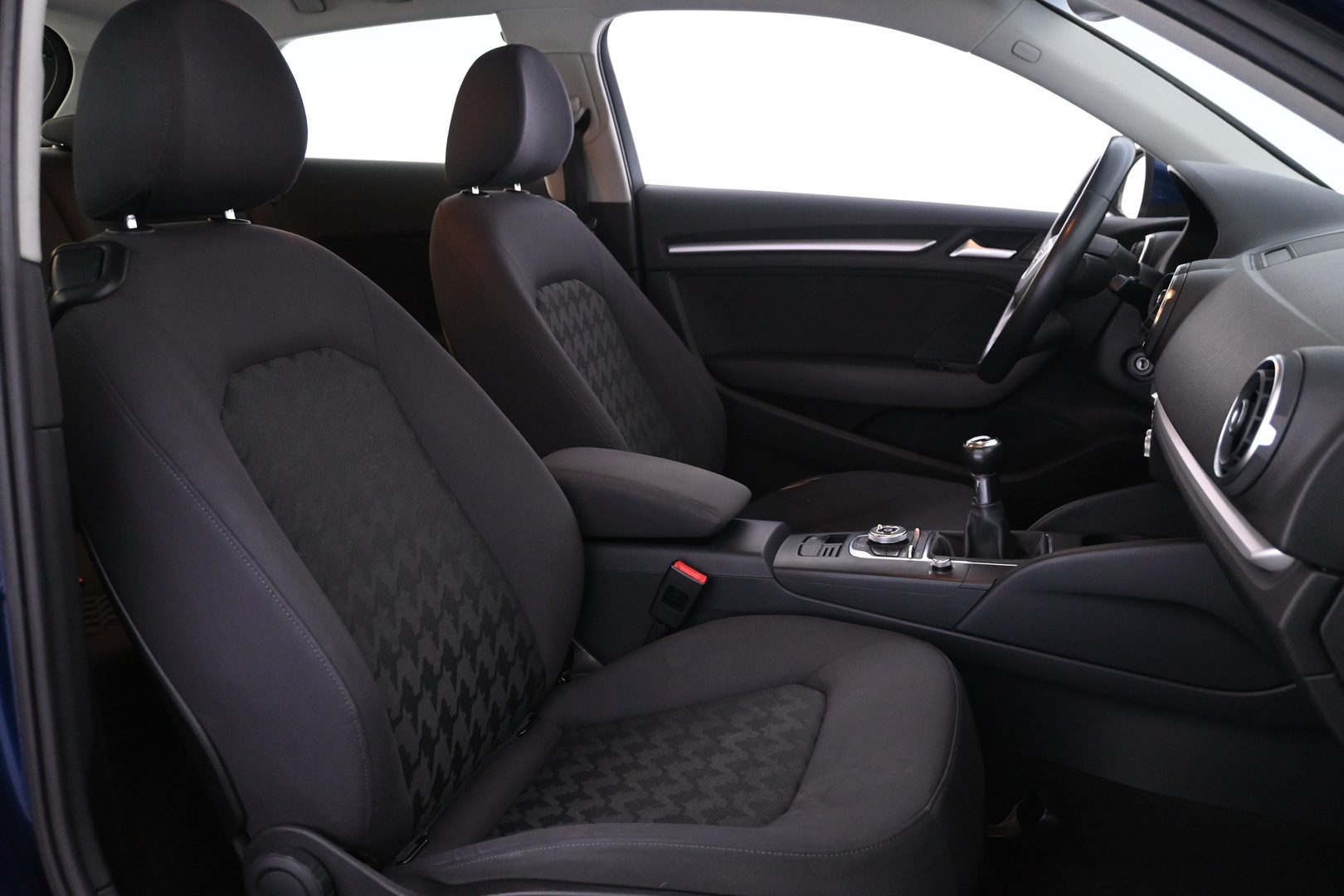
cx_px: 672
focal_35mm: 32
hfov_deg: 59.5
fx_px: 1176
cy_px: 448
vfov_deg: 41.7
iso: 2200
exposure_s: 1/30
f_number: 4
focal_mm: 21
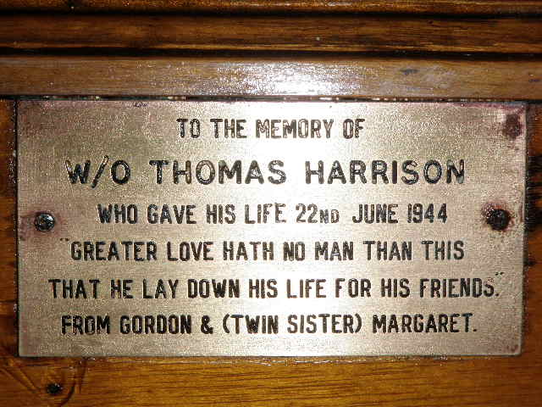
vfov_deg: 14.5
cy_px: 204
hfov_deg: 19.3
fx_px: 1597
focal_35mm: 102
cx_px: 271
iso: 100
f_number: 7.1
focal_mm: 18.2
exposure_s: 1/100
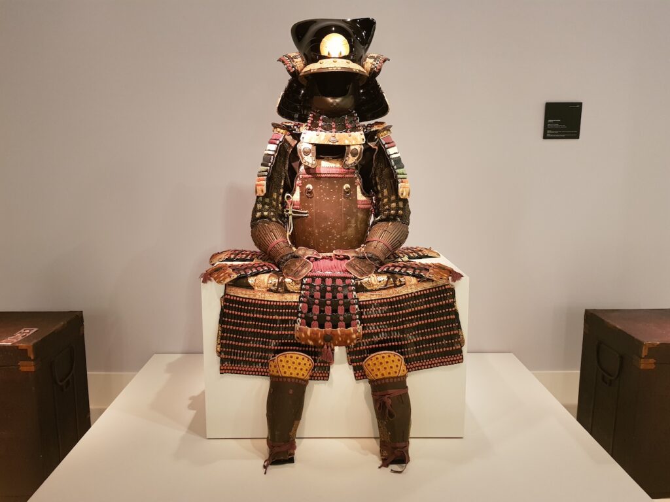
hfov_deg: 67.3
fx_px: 503
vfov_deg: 53.1
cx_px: 335
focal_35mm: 26
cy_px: 251
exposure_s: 1/11
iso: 250
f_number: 1.7
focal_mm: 4.2
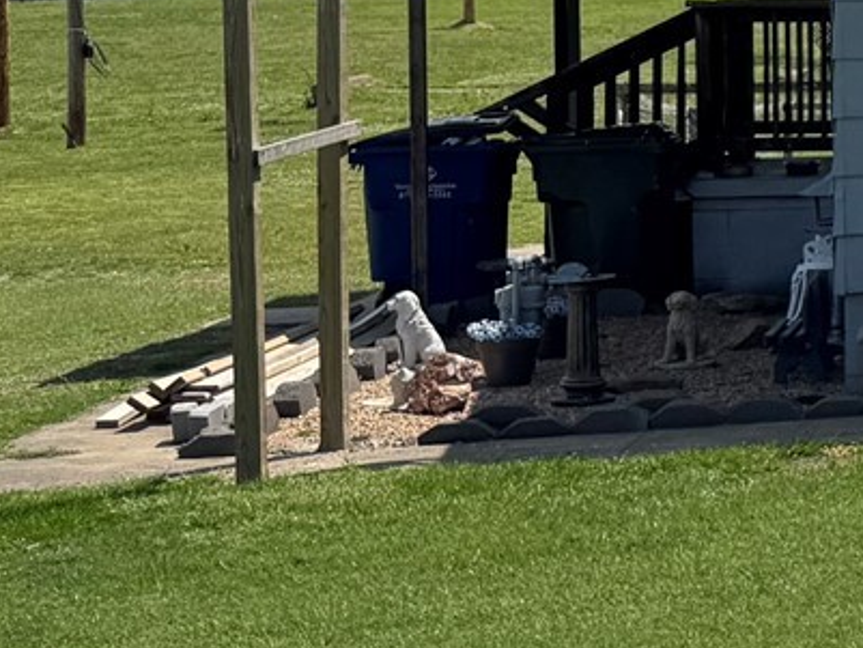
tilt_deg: -3.1
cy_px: 84
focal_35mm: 115
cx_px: 2008
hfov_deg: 13.2
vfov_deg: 12.8
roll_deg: -0.6
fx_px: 2868
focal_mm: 6.76
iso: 80
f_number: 1.78
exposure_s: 1/7092
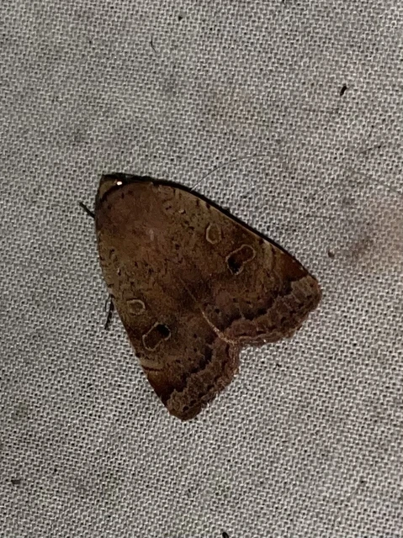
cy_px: 269
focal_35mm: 26
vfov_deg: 67.3
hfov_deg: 53.0
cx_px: 202
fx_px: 404
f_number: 1.6
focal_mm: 5.1
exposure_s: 1/80
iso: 32
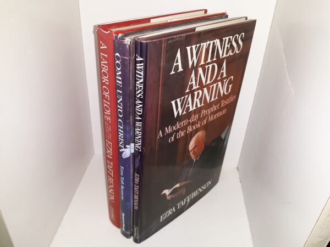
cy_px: 124
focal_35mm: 28
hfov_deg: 63.4
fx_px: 267
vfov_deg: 49.7
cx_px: 165
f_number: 1.7
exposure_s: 1/120
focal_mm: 3.7
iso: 64
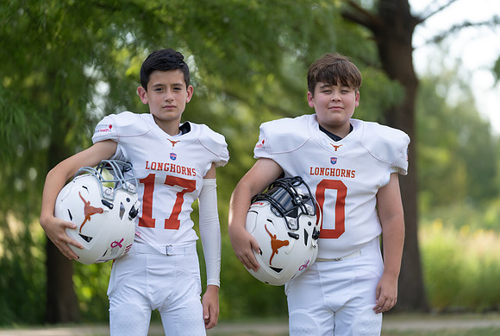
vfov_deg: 9.5
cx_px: 270
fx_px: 2027
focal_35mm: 146
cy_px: 156
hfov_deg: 14.1
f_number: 2.8
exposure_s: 1/400
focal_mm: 135
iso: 100
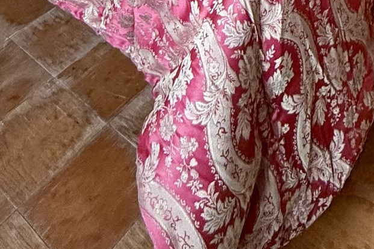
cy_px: -324
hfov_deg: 35.5
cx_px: 308
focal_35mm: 54
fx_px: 561
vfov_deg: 15.6
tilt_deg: -11.0
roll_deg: -0.9
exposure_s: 1/120
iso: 250
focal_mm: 2.22
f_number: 2.2
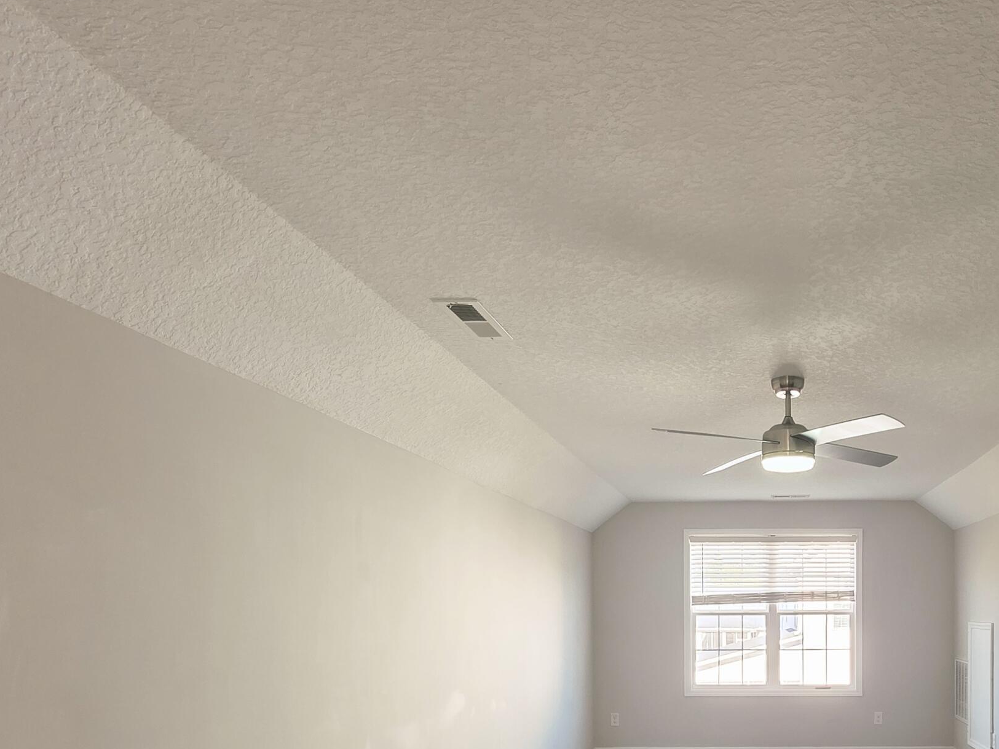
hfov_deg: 67.3
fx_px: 693
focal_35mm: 24
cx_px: 741
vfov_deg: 52.3
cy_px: 624
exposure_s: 1/120
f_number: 1.9
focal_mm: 2.2
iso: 125
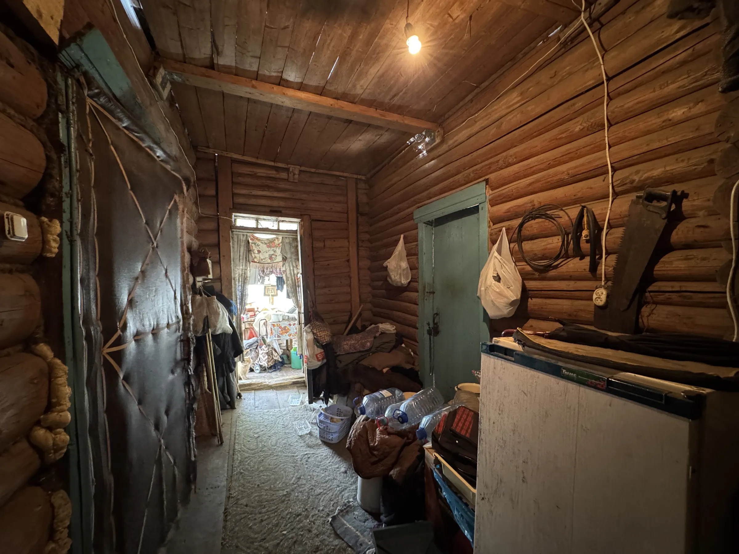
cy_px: 277
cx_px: 370
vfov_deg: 85.7
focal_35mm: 14
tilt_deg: +0.0
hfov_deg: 102.1
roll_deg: +1.1
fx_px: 299
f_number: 2.2
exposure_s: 1/33
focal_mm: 2.22
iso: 1000
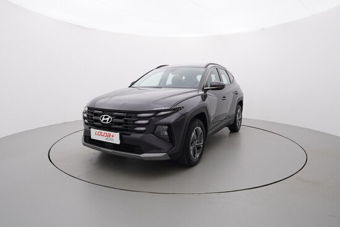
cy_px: 114
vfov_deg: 56.2
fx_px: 213
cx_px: 170
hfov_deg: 77.3
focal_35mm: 22
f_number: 5.6
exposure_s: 1/80
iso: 200
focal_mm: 15
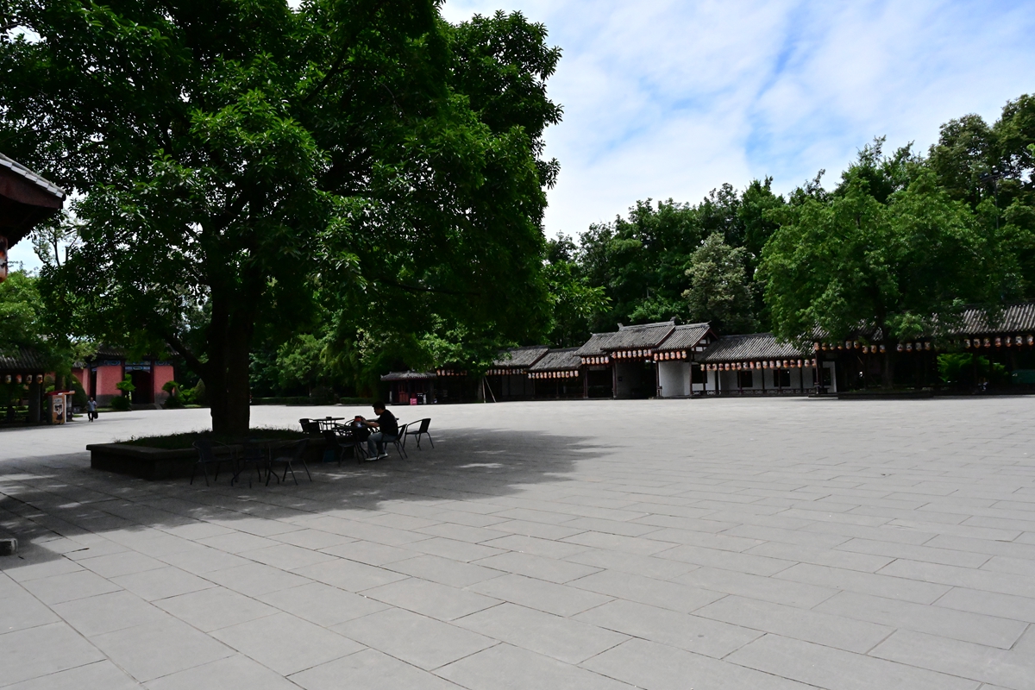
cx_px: 518
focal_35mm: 26
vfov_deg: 50.4
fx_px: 733
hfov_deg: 70.4
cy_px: 345
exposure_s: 1/5000
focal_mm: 25.5
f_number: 20
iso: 12800
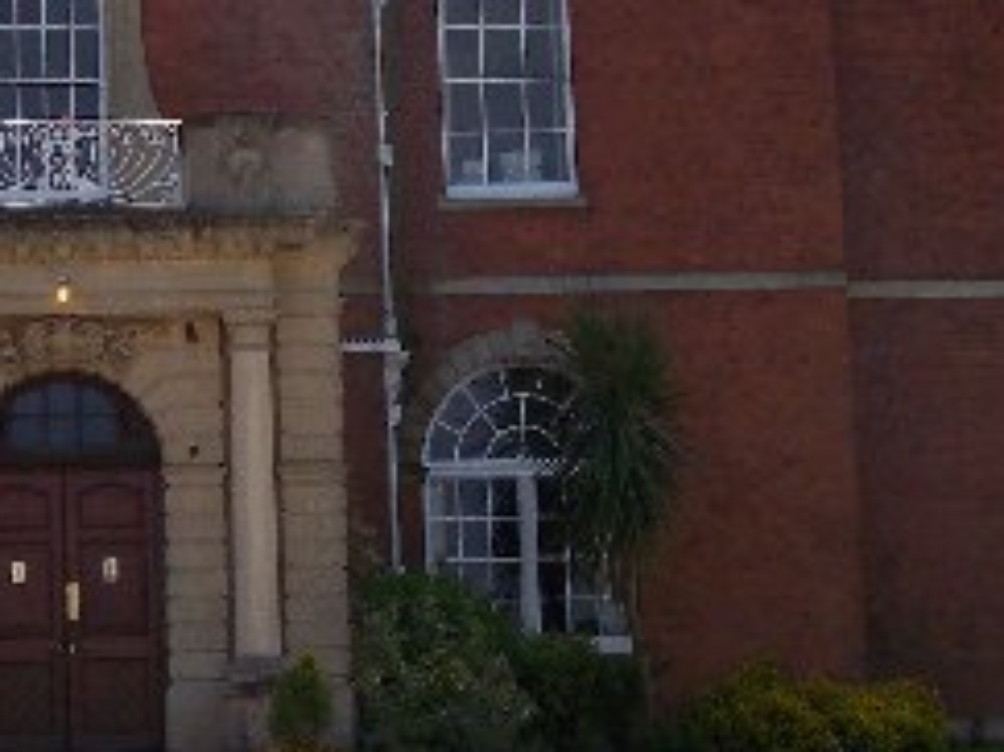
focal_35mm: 100
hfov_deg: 19.4
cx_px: 182
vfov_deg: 14.7
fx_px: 2899
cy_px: 229
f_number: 4.8
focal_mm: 8
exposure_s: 1/700
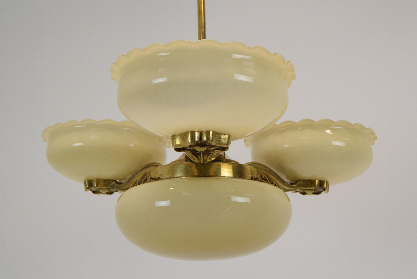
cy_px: 140
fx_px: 556
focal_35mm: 48
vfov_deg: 28.1
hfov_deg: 41.1
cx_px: 208
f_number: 9
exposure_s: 1/320
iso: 1600
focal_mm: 32
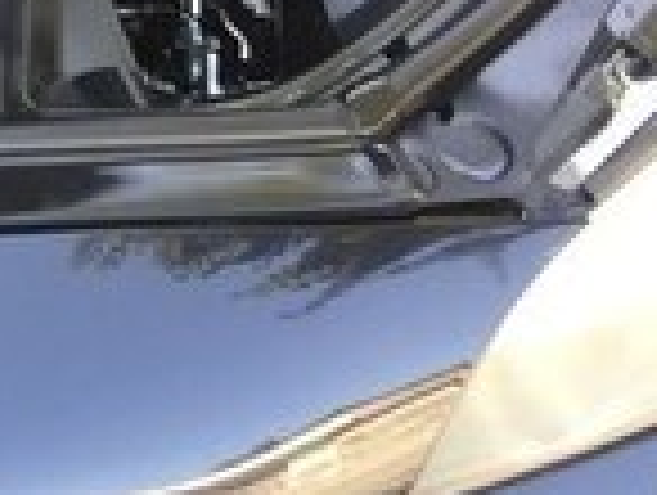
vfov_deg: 10.9
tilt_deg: -37.1
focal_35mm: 131
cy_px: -286
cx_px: -729
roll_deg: -3.9
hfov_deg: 12.8
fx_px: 2490
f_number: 2.2
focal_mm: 4.15
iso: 32
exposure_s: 1/50
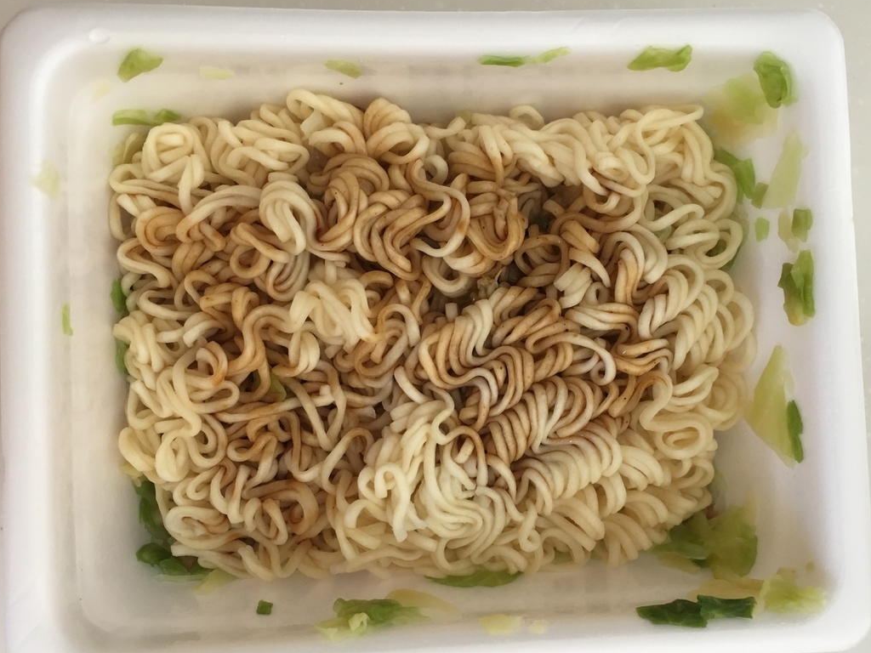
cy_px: 356
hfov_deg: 54.0
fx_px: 856
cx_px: 443
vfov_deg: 41.8
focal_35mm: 34
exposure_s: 1/30
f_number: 2.2
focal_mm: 4.15
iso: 100
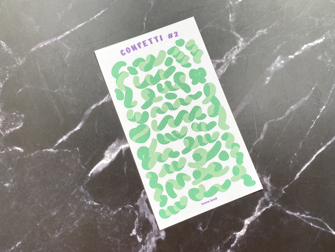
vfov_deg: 53.1
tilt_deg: -85.9
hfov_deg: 67.3
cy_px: 126
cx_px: 168
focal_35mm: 26
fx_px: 252
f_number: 1.8
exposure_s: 1/136
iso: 32
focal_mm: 4.25
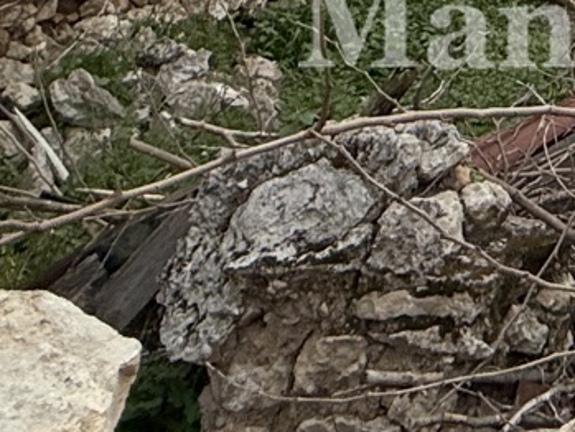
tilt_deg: +17.7
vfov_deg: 14.0
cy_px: -571
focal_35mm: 77
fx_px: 1279
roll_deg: -1.8
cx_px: 982
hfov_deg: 19.9
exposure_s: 1/1848
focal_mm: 2.22
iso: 50
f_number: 2.2
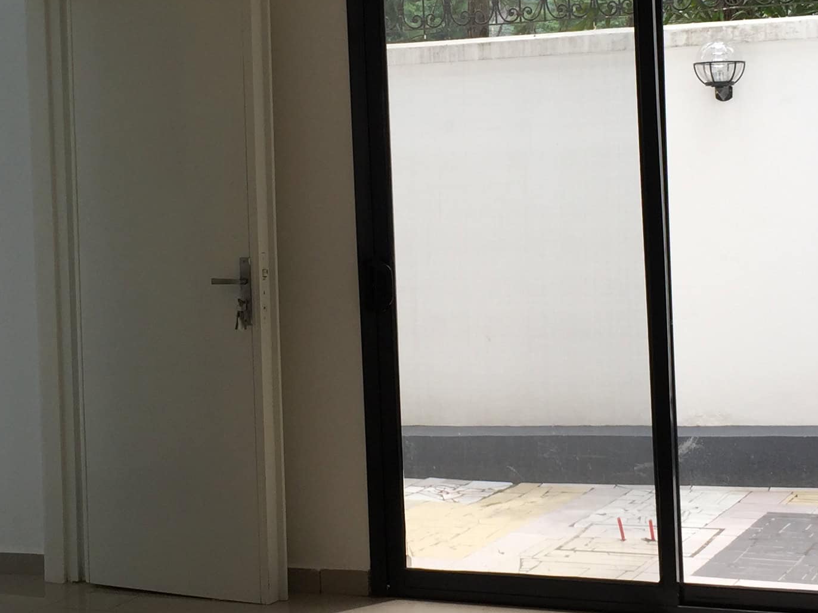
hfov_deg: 28.1
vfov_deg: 21.2
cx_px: 453
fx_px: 1631
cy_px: 170
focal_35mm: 69
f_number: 2.2
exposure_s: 1/196
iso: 32
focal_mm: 4.2
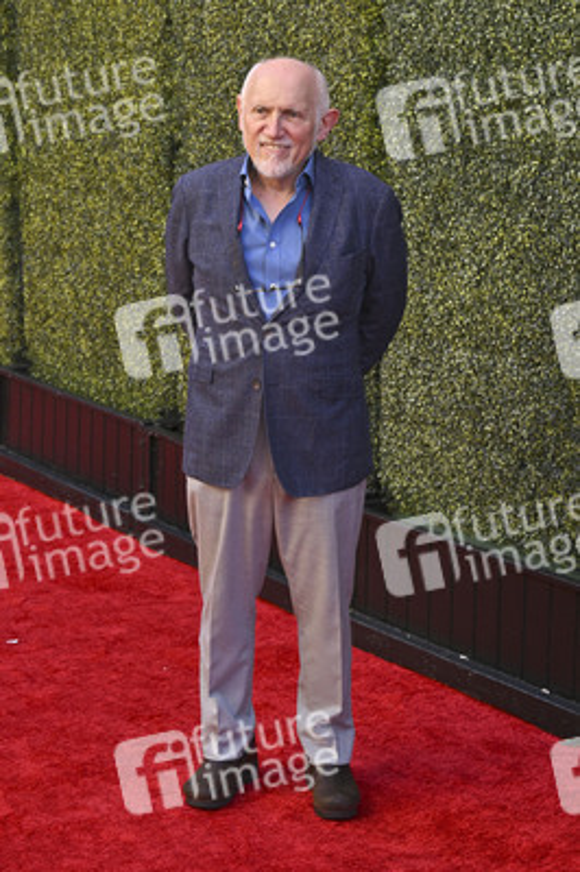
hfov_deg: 19.7
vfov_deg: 29.3
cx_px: 290
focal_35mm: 69
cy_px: 436
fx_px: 1670
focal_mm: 69
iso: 400
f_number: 6.3
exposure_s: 1/250
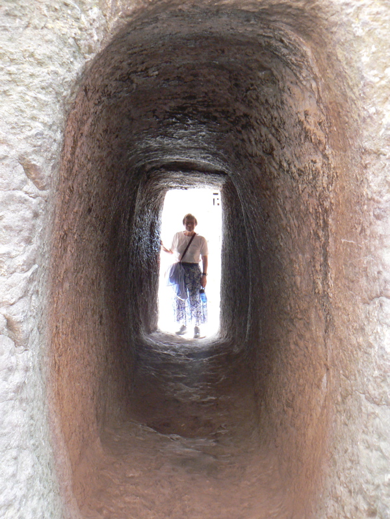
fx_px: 541
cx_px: 195
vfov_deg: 51.4
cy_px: 260
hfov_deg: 39.7
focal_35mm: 36
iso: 200
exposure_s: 1/25
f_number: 2.8
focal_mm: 6
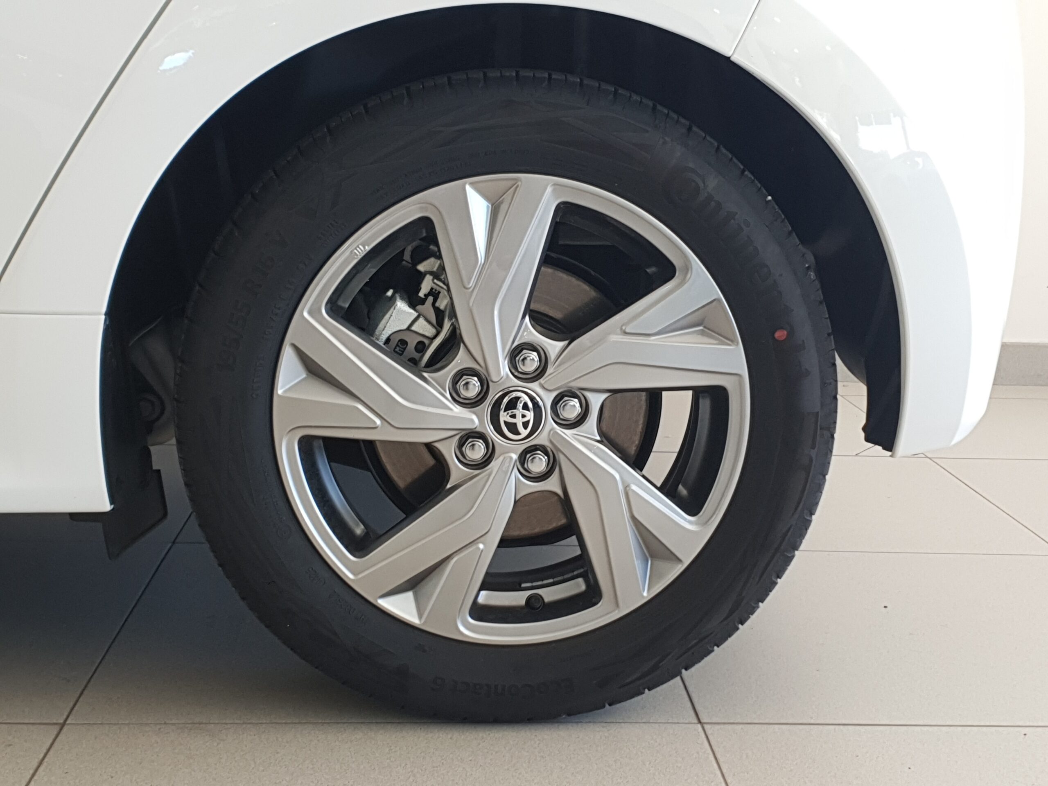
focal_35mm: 26
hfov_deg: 67.3
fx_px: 787
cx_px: 524
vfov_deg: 53.1
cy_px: 393
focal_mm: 4.3
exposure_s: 1/50
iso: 64
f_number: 2.4
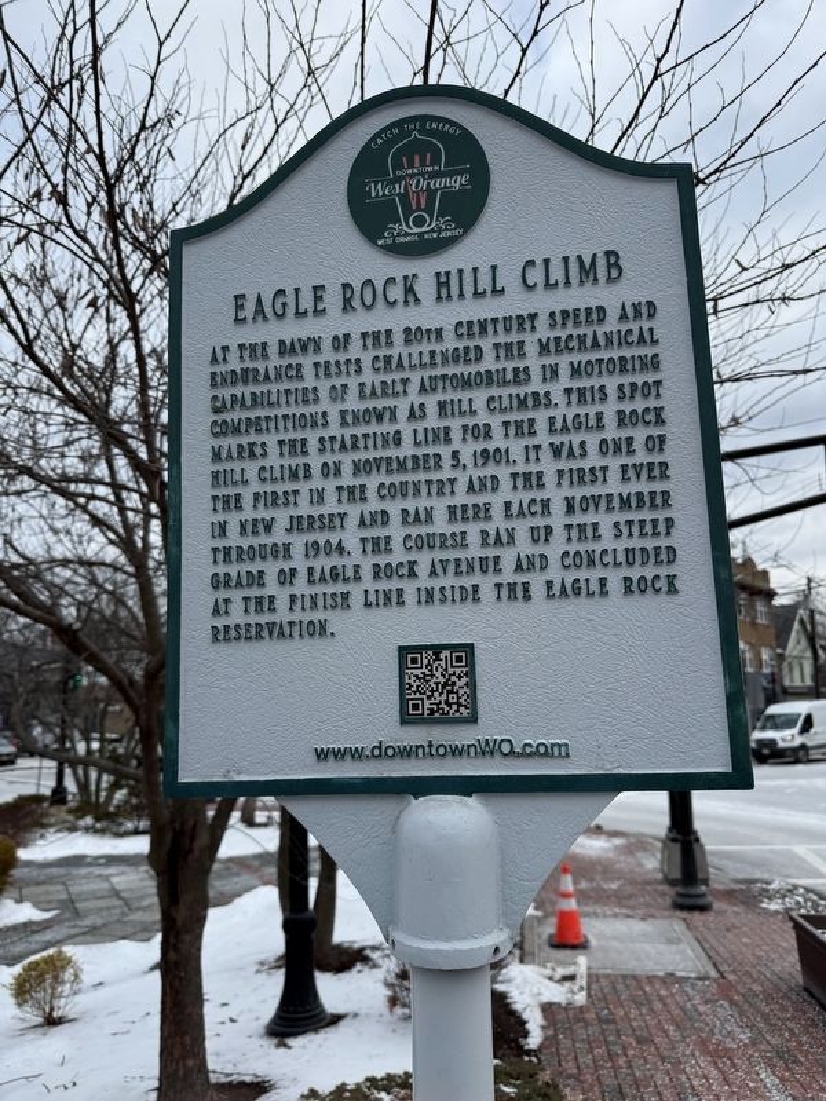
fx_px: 764
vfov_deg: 71.6
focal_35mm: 24
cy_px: 550
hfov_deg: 56.8
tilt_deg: +8.9
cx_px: 413
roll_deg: +0.9
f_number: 1.78
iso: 80
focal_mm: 6.76
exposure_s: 1/1585
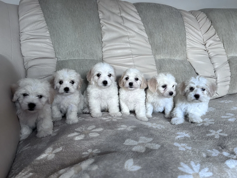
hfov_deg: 67.3
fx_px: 178
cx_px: 118
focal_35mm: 26
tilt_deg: -11.5
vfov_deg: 53.1
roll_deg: +0.1
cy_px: 89
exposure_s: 1/60
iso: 160
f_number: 1.5
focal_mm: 5.7
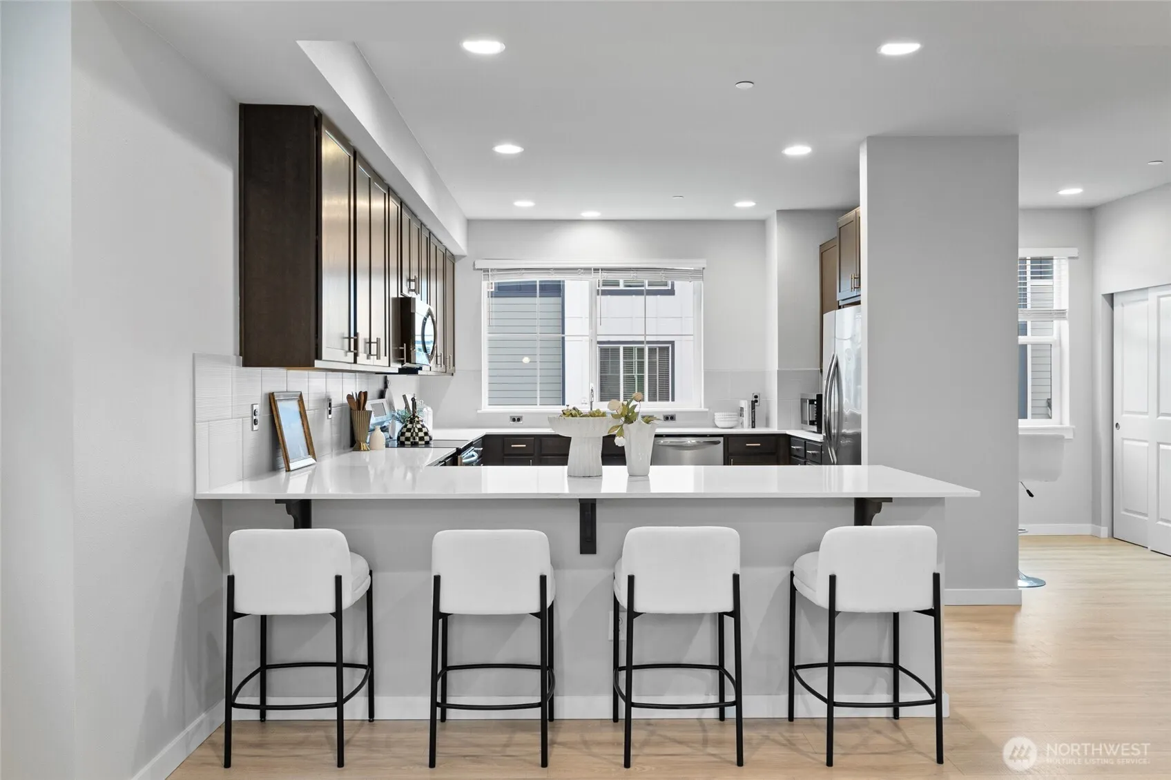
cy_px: 390
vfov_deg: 44.9
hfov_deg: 63.7
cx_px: 586
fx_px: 943
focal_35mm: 29
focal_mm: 19.5
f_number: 8
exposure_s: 1/2.5
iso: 250
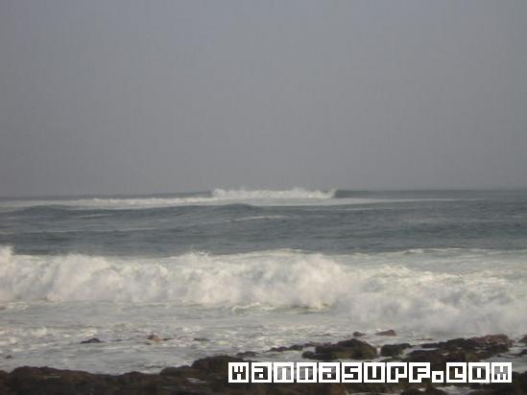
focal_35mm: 108
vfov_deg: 13.7
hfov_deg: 18.2
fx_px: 1645
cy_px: 198
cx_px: 264
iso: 50
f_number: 4.7
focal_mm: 14.1
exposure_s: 1/590
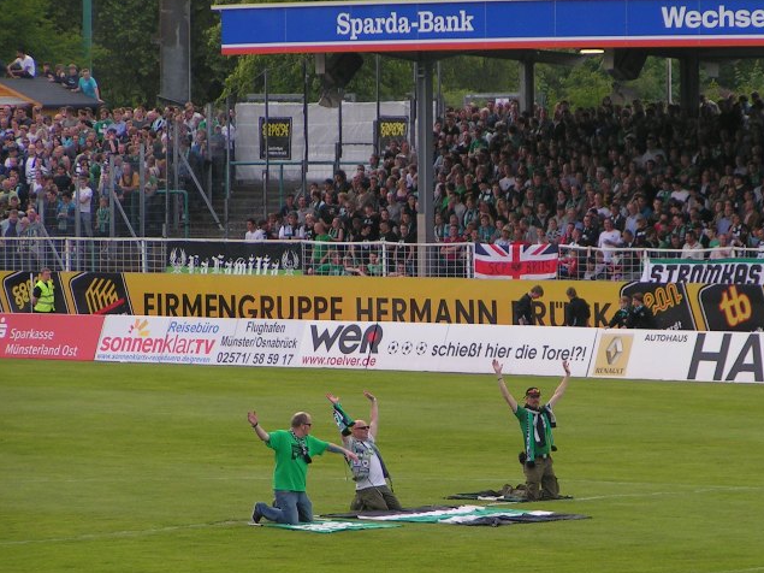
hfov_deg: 7.3
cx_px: 460
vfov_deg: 5.5
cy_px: 343
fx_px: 6002
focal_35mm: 272
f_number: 3.5
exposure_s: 1/320
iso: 50
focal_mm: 33
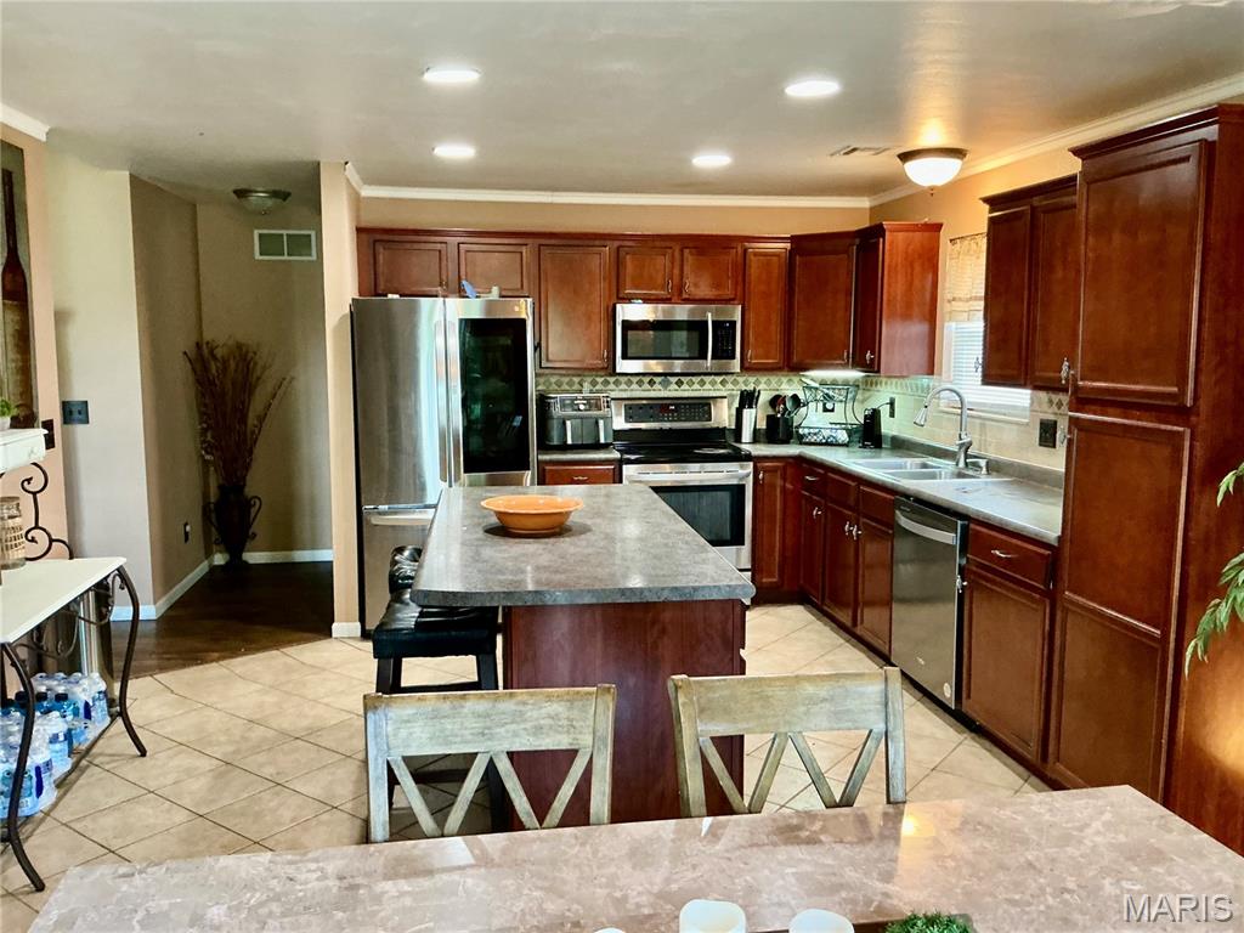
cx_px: 622
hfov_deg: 61.7
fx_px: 1042
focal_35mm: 29
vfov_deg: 48.2
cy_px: 466
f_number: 1.8
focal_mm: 3
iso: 200
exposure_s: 1/40
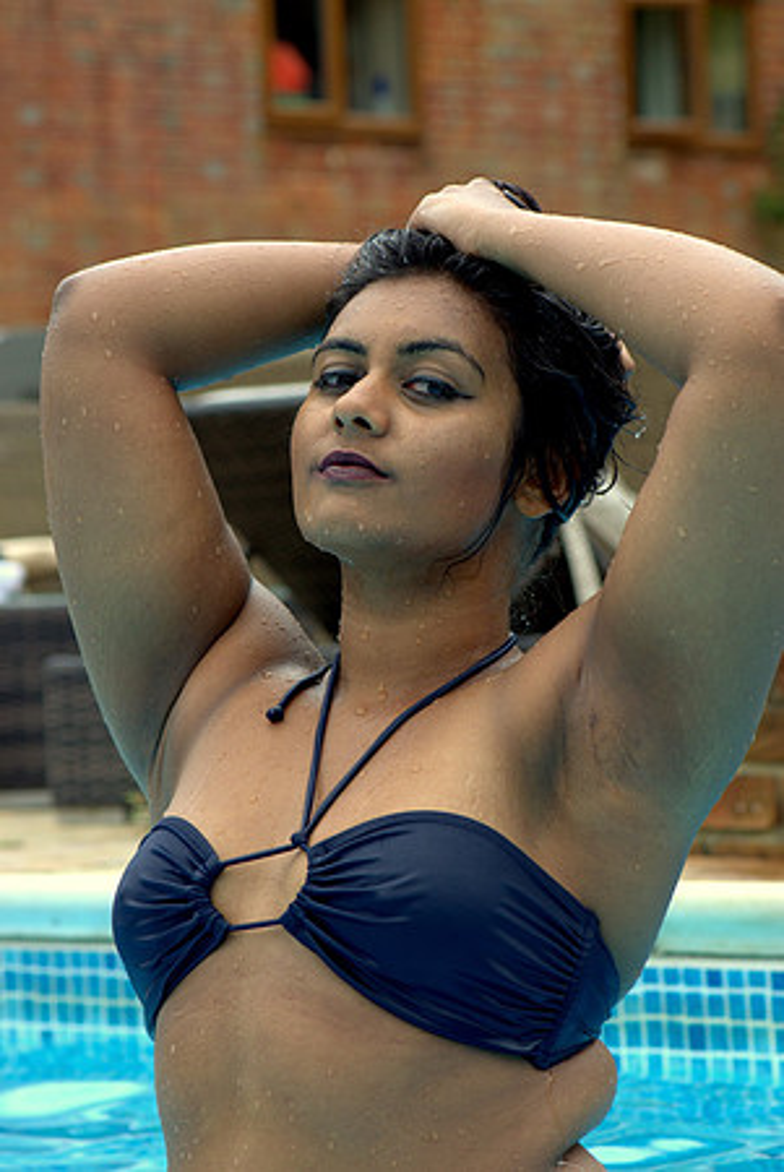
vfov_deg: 13.7
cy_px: 586
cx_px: 392
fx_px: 4888
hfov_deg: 9.2
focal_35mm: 150
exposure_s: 1/80
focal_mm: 100
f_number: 6.3
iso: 100
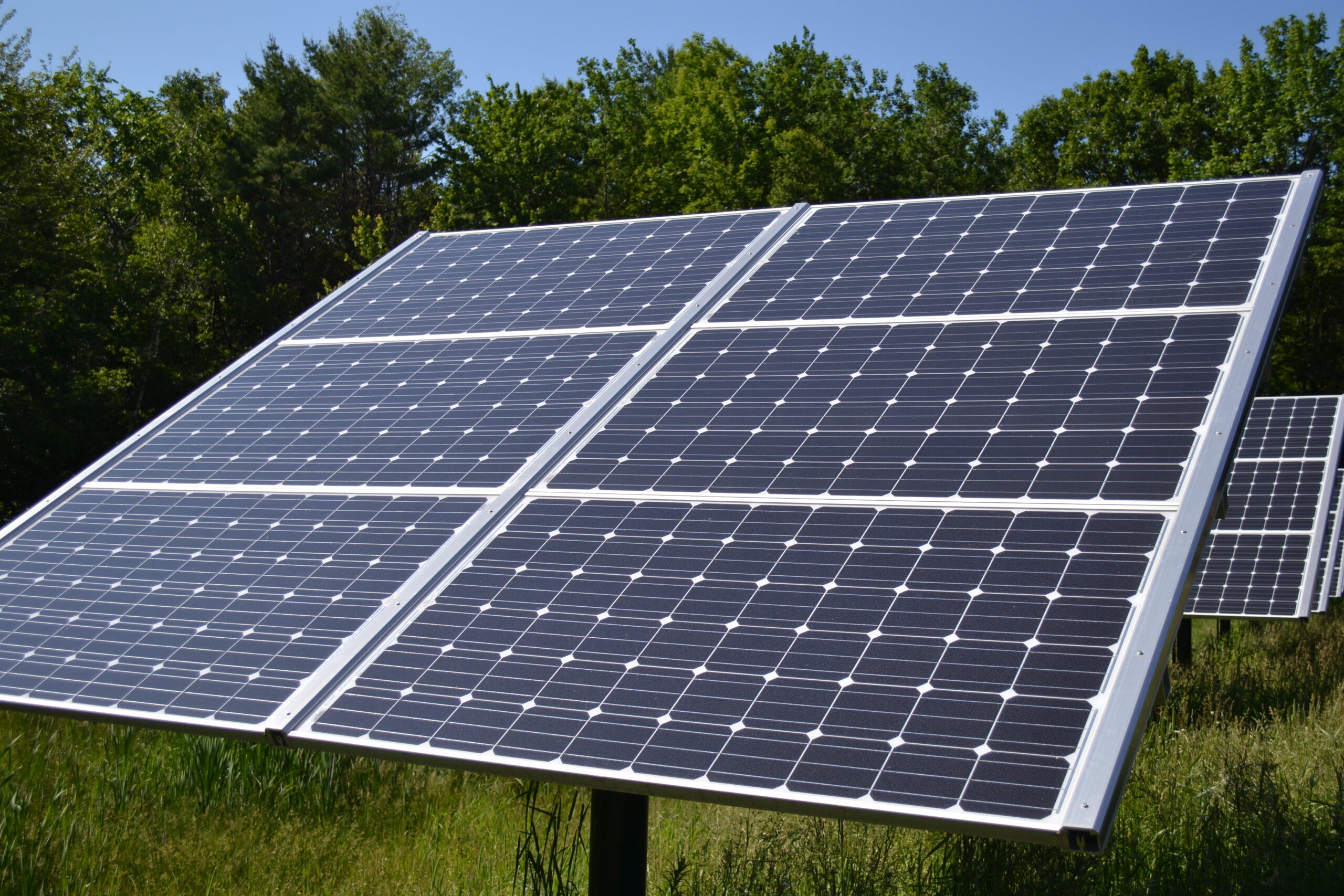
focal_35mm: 39
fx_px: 1456
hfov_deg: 49.6
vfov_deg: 34.2
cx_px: 672
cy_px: 448
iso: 100
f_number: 4.2
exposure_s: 1/800
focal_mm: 26
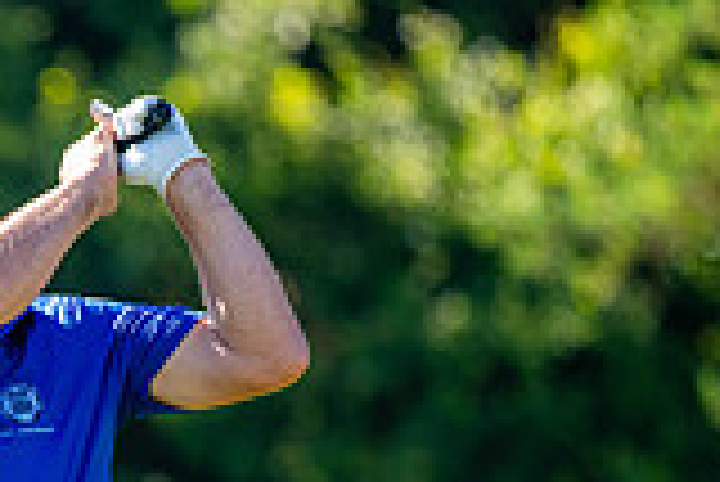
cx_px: -468
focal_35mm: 1090
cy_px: 759
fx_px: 21819
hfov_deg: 1.9
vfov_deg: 1.3
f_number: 4.5
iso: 250
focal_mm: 300
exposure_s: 1/1000
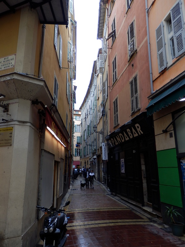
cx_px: 92
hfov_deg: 54.9
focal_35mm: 25
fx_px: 178
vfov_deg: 69.4
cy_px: 124
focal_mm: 4.5
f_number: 3
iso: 80
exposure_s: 1/50
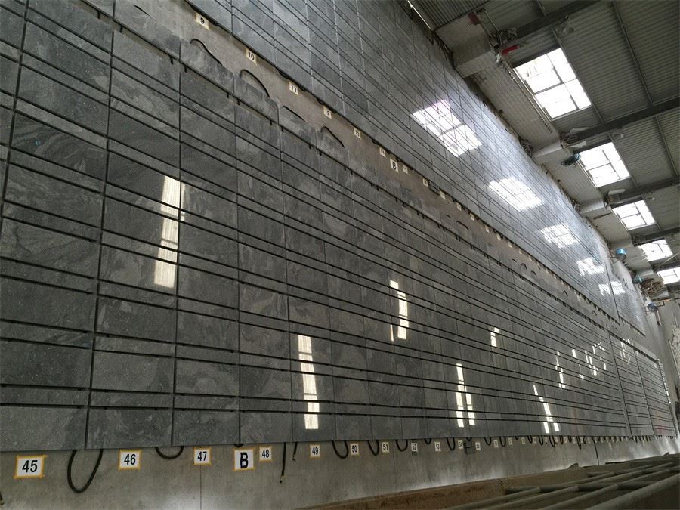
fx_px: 570
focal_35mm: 29
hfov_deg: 61.7
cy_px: 255
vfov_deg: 48.2
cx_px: 340
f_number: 2.2
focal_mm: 4.15
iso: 40
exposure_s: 1/30
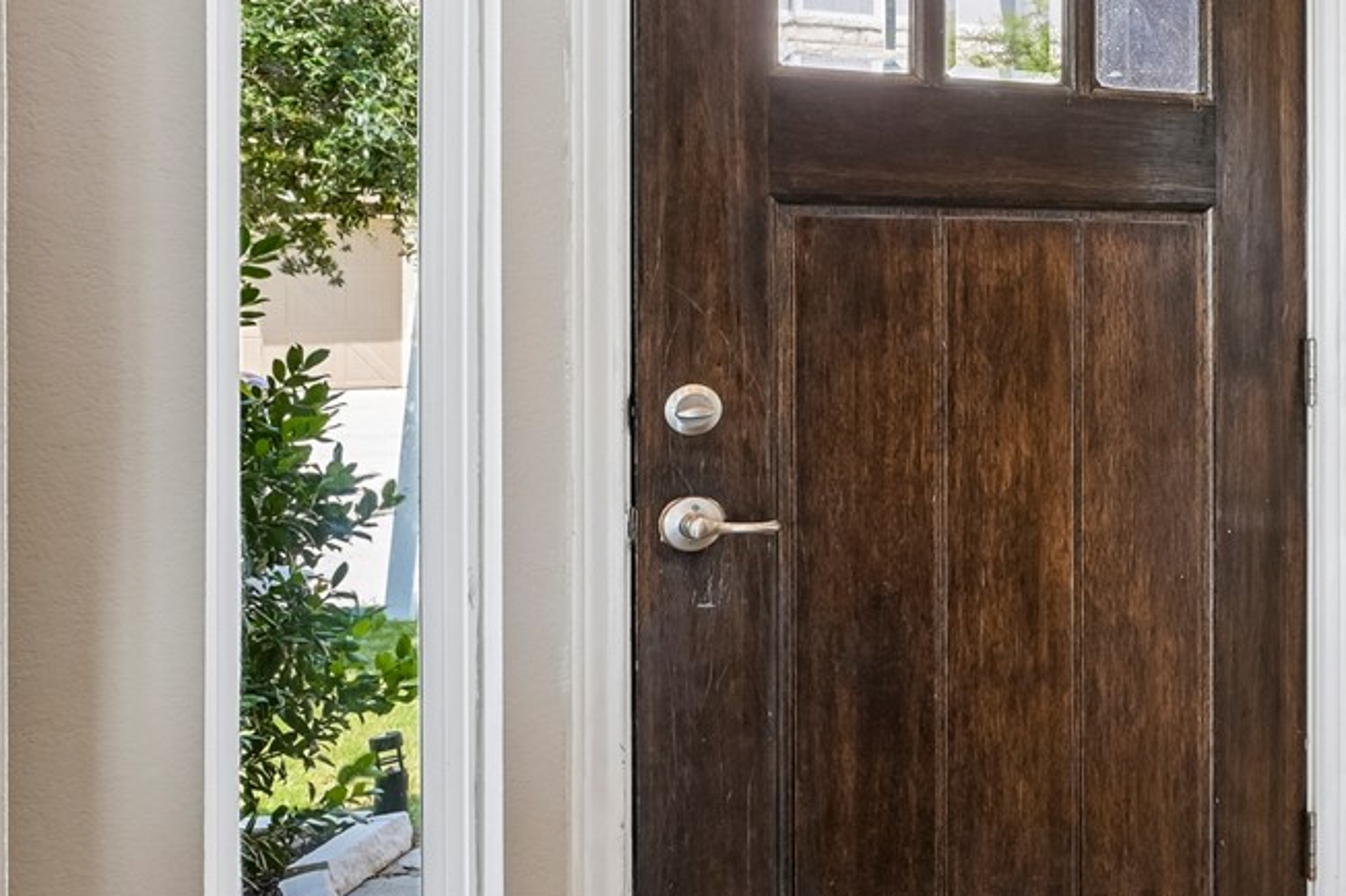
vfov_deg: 26.8
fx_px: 1868
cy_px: 273
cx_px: 1817
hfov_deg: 30.1
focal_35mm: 50
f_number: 6.7
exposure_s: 1/15
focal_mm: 15
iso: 110
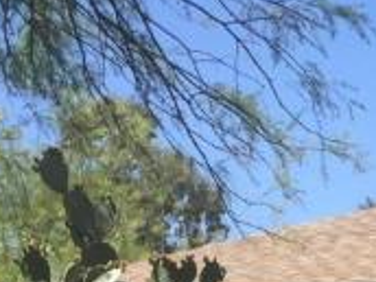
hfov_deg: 10.4
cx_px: 772
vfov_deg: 8.1
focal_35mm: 173
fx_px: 1879
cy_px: 610
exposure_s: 1/1199
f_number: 2.2
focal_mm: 4.15
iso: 32
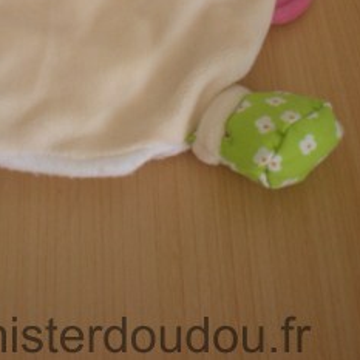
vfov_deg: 21.8
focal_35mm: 75
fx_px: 882
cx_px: 77
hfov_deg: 22.8
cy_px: -36
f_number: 3.1
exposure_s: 1/53
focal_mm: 6.3
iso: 132
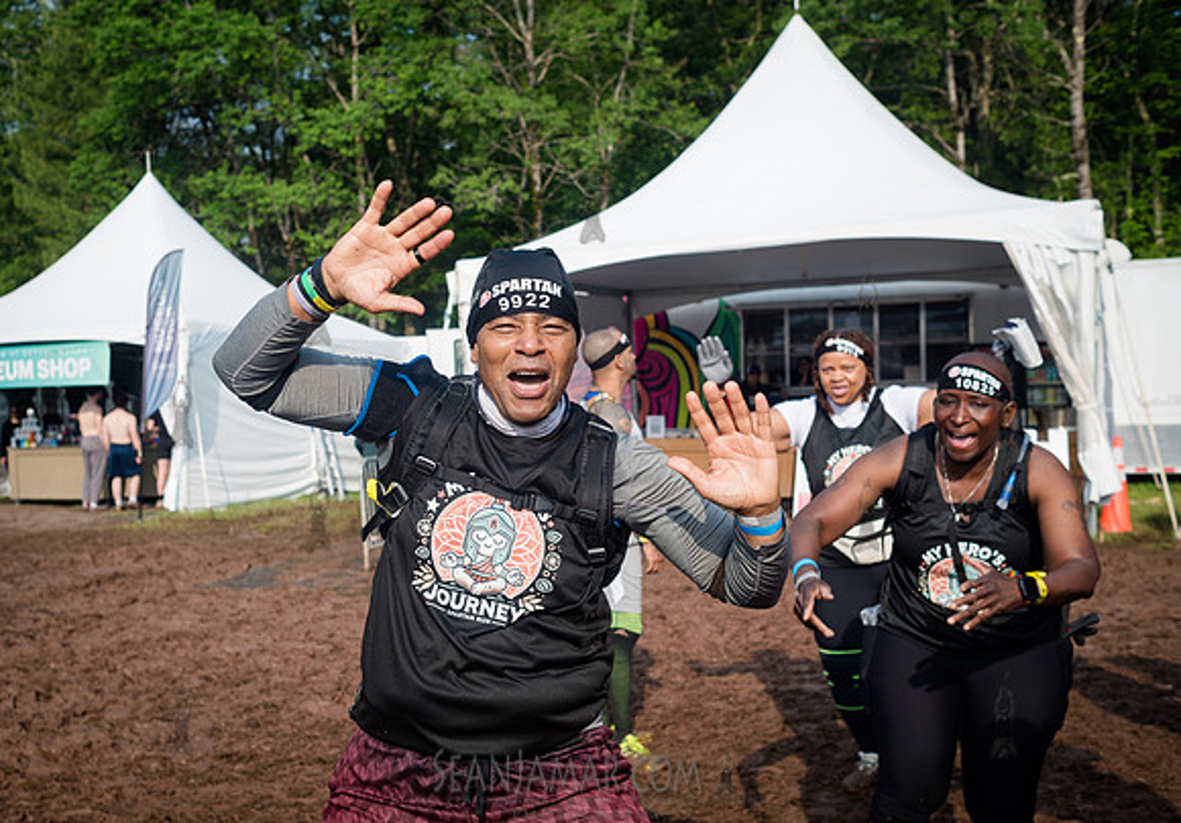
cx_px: 490
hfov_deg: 46.7
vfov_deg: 33.6
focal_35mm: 41
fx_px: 1363
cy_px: 449
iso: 250
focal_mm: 35
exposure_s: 1/800
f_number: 5.6
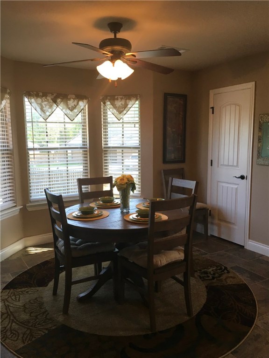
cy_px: 179
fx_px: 300
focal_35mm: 29
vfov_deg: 61.7
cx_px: 134
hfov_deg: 48.2
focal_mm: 4.15
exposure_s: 1/30
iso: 32
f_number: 2.2
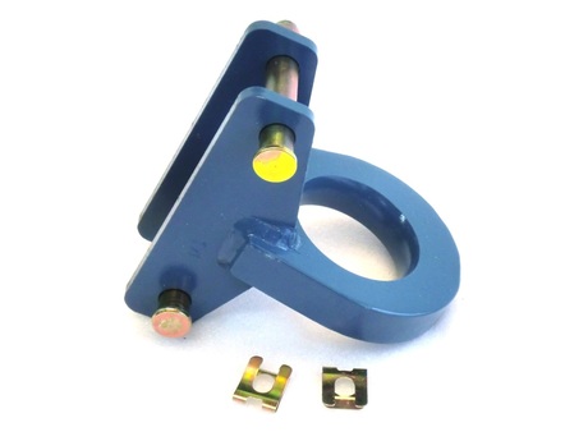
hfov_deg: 26.7
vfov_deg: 20.2
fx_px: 1240
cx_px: 294
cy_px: 220
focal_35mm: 73
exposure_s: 1/80
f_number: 4.7
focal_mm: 13.02
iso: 250
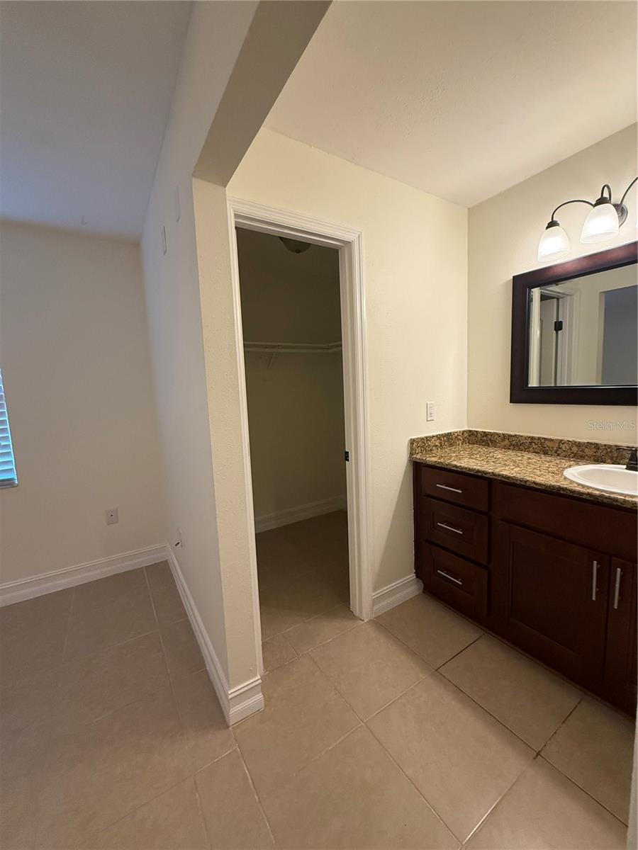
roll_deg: +4.0
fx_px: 344
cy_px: 425
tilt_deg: -5.6
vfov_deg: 102.1
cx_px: 319
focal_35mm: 14
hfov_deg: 85.7
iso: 320
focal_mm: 2.22
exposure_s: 1/120
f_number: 2.2
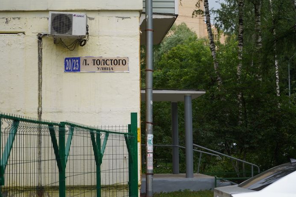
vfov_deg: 19.2
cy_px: 98
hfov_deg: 28.5
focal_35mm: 71
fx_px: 584
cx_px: 149
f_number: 5.6
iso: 320
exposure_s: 1/160
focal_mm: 70
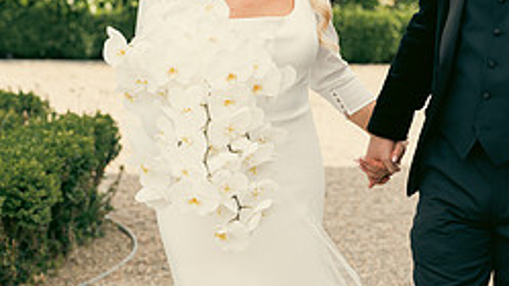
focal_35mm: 171
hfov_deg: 12.6
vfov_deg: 7.1
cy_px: 60
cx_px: 217
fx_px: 2308
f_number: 3.5
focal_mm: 70
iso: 125
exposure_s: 1/400
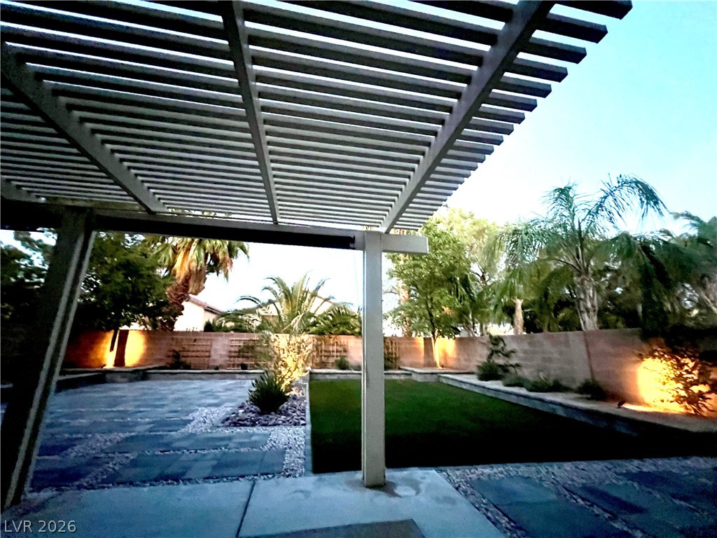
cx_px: 358
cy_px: 269
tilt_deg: +14.8
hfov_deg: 106.2
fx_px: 269
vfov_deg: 89.9
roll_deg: -1.3
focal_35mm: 13
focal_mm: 1.57
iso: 1000
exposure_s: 1/41
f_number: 1.8
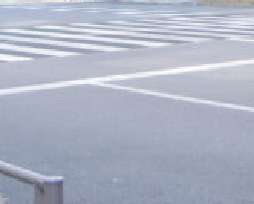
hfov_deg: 13.8
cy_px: -162
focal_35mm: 139
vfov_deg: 10.5
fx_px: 1046
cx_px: 185
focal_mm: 16
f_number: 3.5
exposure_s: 1/250
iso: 100
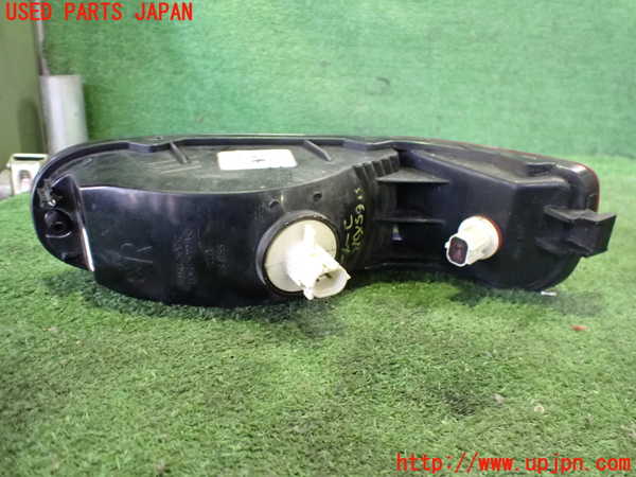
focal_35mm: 30
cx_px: 318
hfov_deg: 60.0
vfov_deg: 46.8
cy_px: 238
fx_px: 551
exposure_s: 1/30
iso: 1250
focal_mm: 5.4
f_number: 2.3
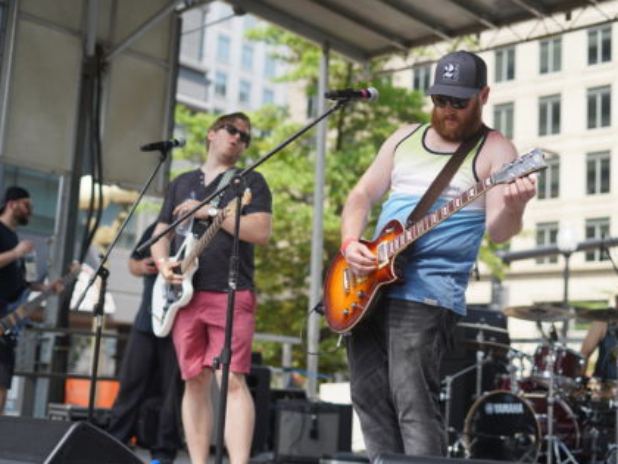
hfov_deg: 34.9
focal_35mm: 55
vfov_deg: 26.6
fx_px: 982
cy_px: 234
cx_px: 334
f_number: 2.2
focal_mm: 50
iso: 100
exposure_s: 1/800
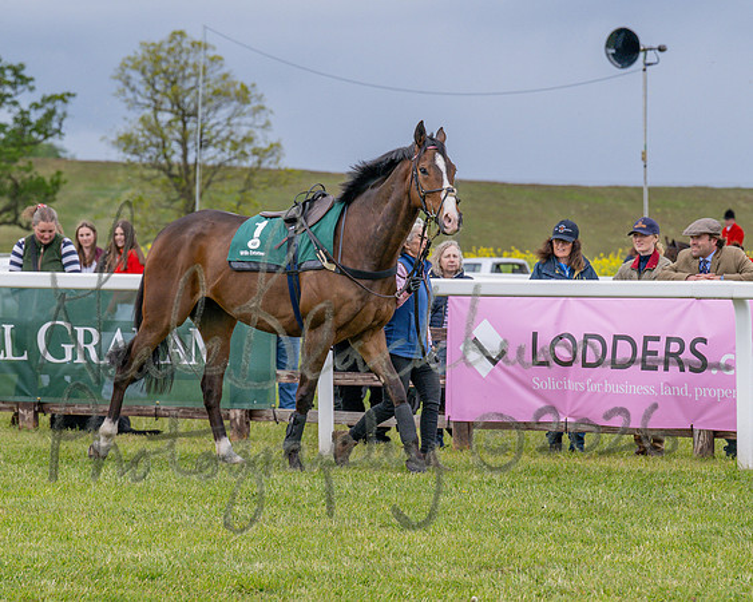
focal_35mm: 199
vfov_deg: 7.8
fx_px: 4429
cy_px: 332
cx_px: 295
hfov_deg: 9.7
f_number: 5
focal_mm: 105
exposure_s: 1/1250
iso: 400
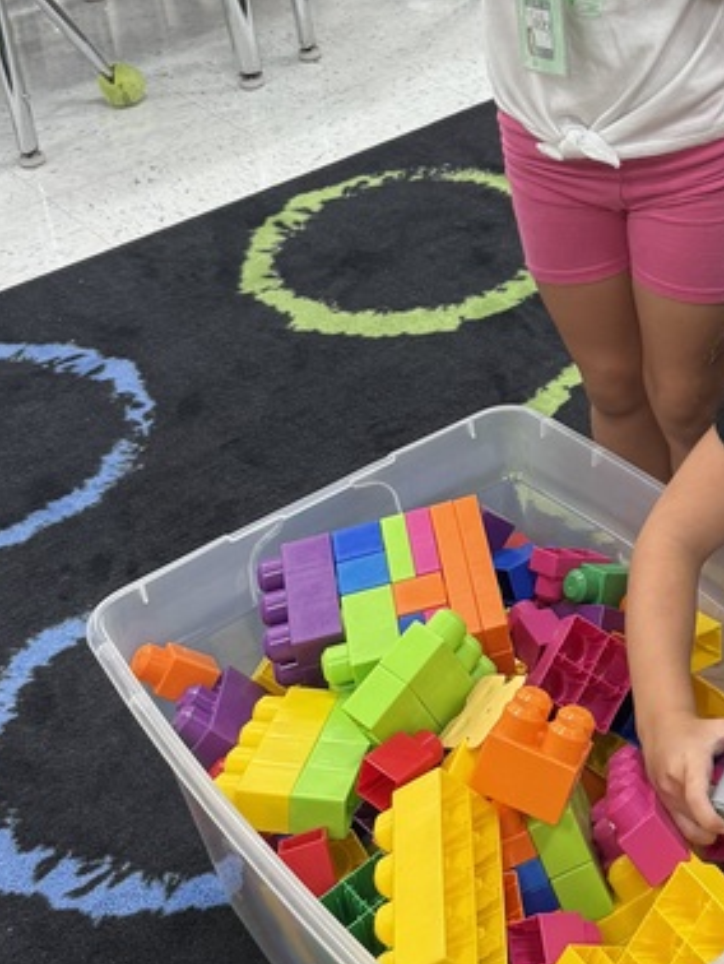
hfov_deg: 21.9
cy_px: 181
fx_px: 1811
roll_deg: +1.9
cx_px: 701
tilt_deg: -26.5
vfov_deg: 29.1
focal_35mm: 65
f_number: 1.78
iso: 160
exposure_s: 1/60
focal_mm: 6.76
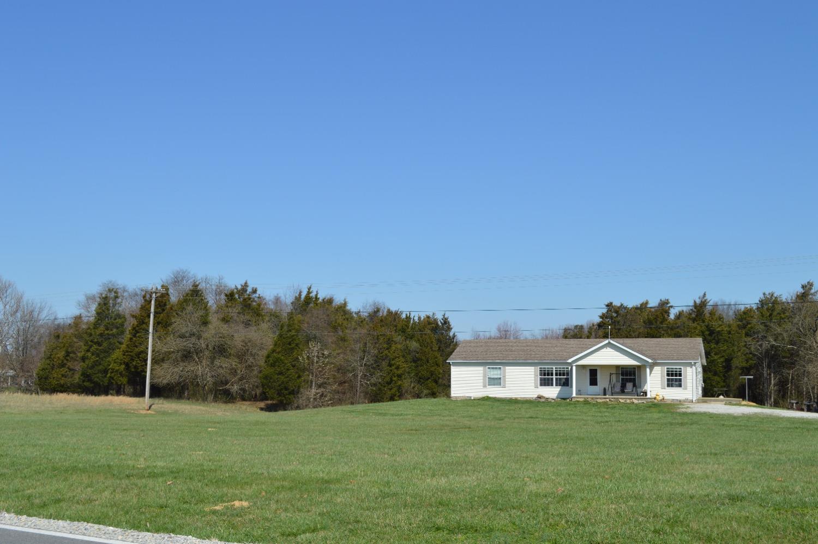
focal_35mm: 39
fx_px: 885
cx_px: 409
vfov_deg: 34.1
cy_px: 272
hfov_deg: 49.6
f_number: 8
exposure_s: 1/320
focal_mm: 26
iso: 100
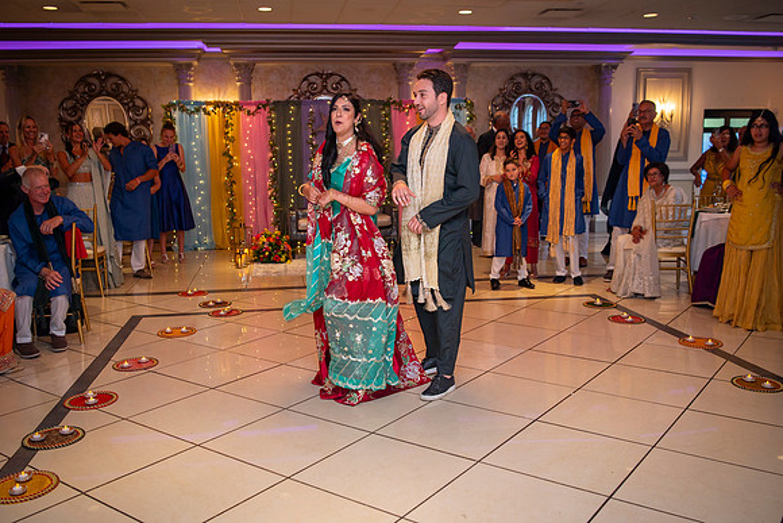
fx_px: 735
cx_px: 390
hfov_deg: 56.1
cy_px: 263
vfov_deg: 39.1
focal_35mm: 34
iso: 400
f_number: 2.8
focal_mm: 30
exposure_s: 1/160
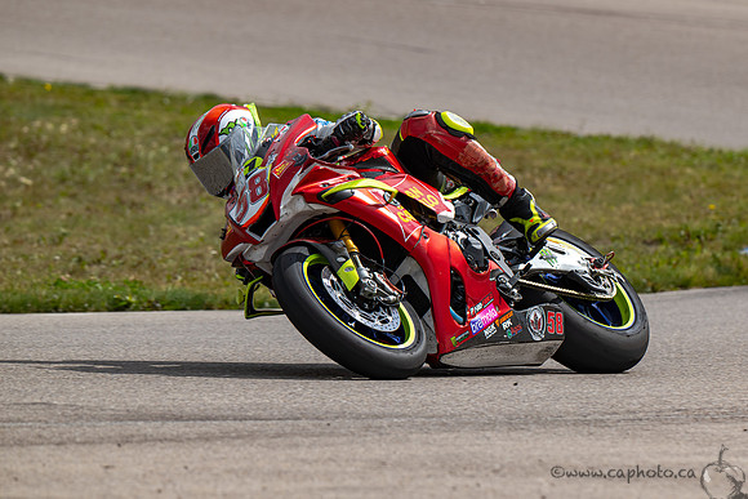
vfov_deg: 3.7
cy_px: 257
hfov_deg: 5.6
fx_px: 7648
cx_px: 492
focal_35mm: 368
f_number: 6.3
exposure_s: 1/1250
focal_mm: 280
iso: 110
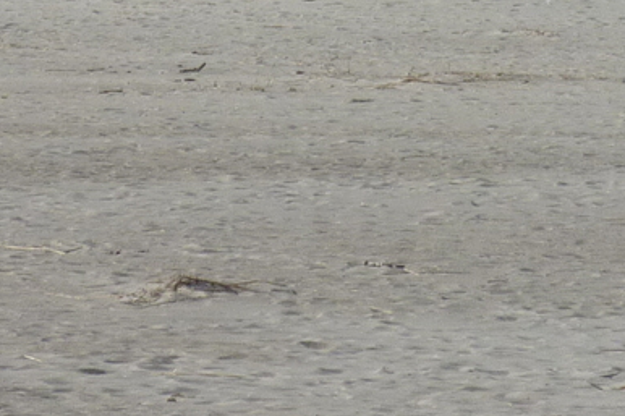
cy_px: -159
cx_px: 619
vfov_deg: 2.2
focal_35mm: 634
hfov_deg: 3.3
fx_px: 11002
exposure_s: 1/800
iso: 80
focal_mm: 24.1
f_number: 5.6
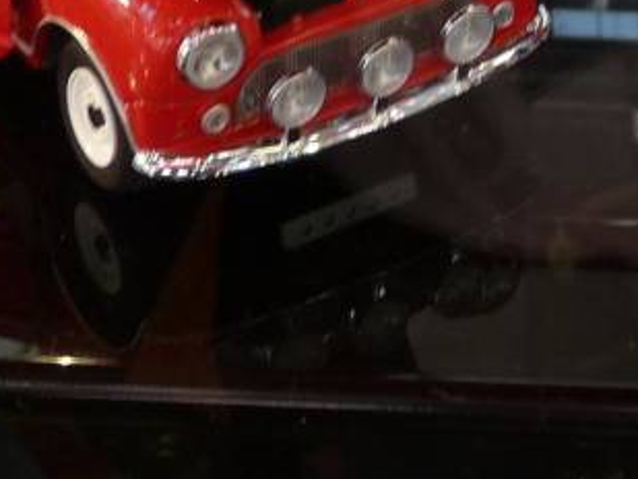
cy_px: -128
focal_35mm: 139
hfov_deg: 14.1
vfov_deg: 10.5
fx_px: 2563
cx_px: 570
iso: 100
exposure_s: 1/50
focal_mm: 5.4
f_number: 3
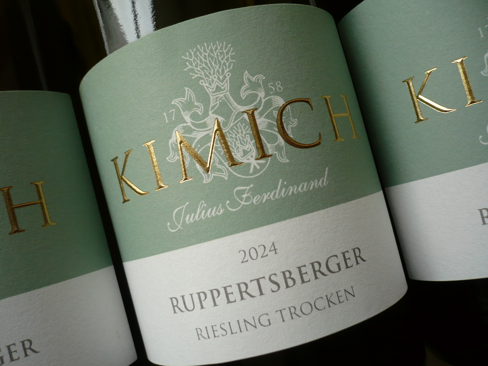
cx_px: 244
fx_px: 493
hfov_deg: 52.6
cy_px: 183
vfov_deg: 40.7
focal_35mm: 35
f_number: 2.8
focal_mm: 5.8
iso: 100
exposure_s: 1/80
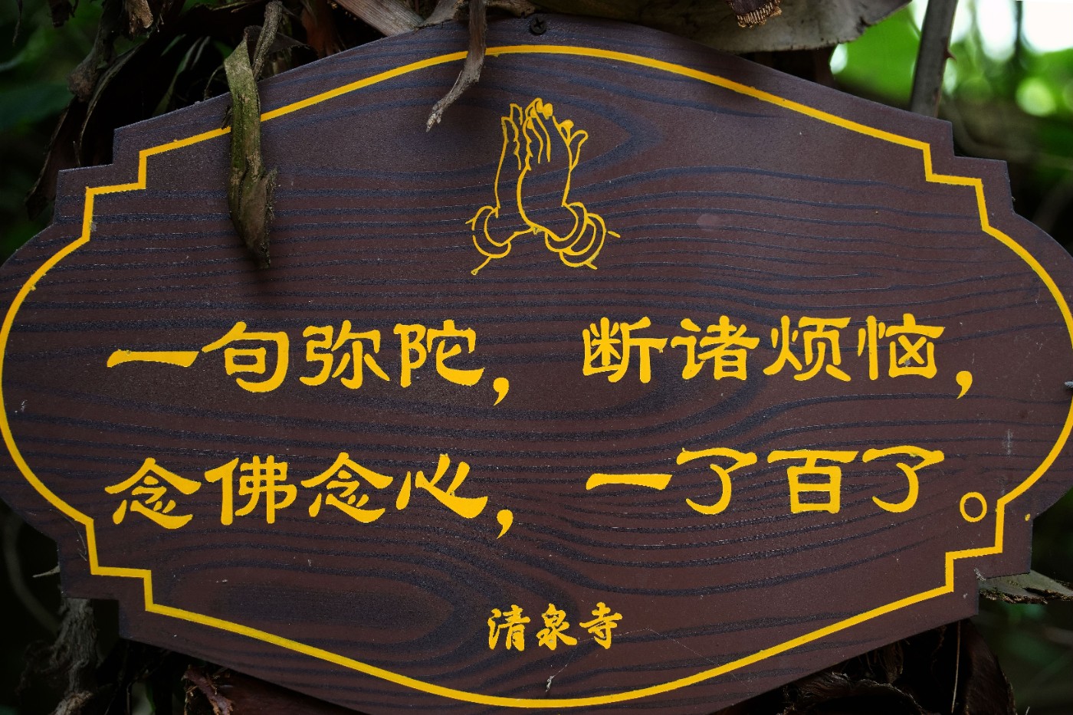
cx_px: 536
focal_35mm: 114
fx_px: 3397
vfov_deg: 12.0
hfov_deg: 17.9
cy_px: 358
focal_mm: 114
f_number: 5.6
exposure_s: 1/160
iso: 800
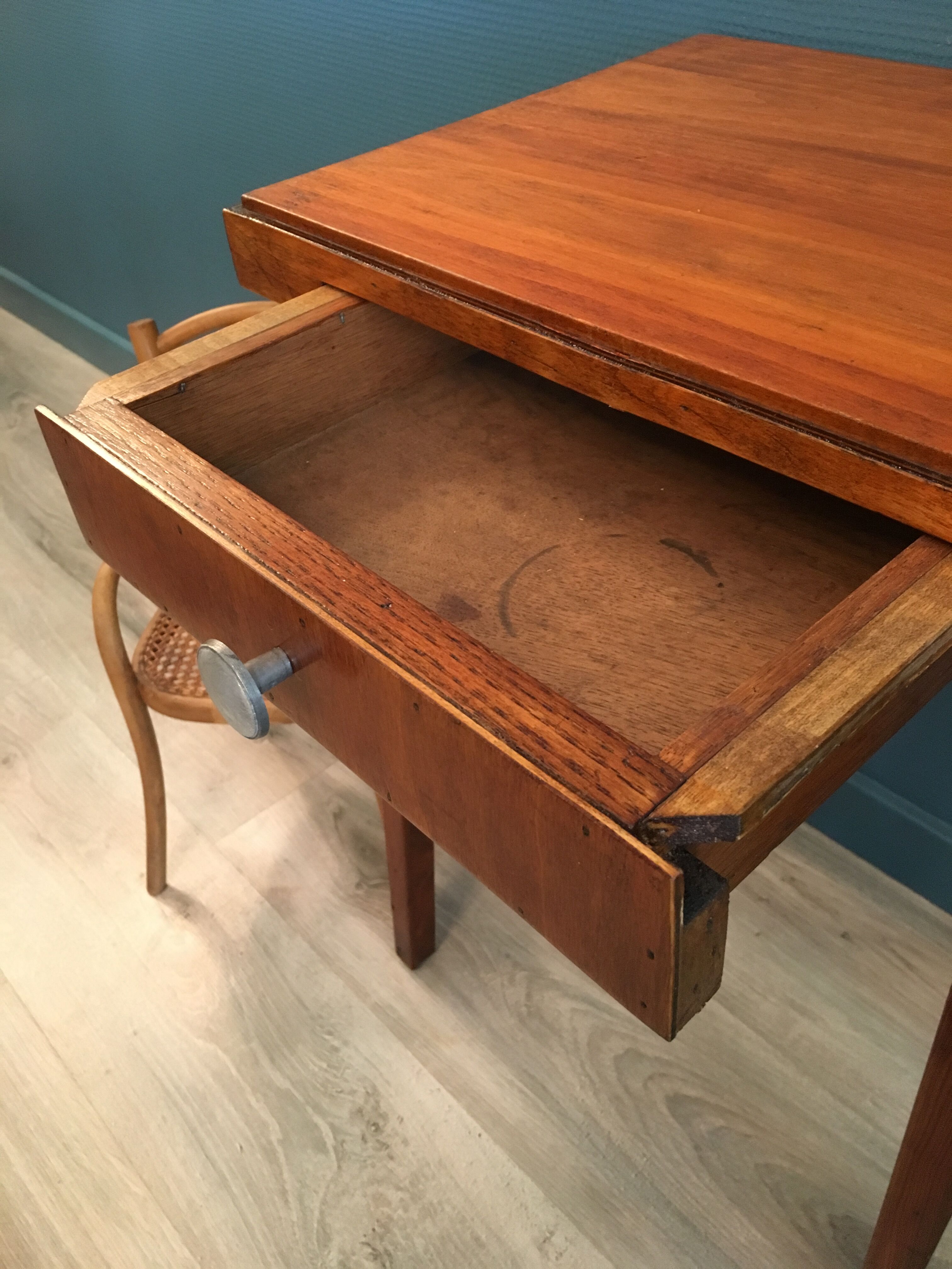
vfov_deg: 61.7
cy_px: 634
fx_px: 1063
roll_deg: +5.2
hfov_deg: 48.2
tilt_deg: -40.2
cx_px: 476
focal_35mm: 29
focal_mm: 4.15
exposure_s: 1/20
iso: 200
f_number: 2.2
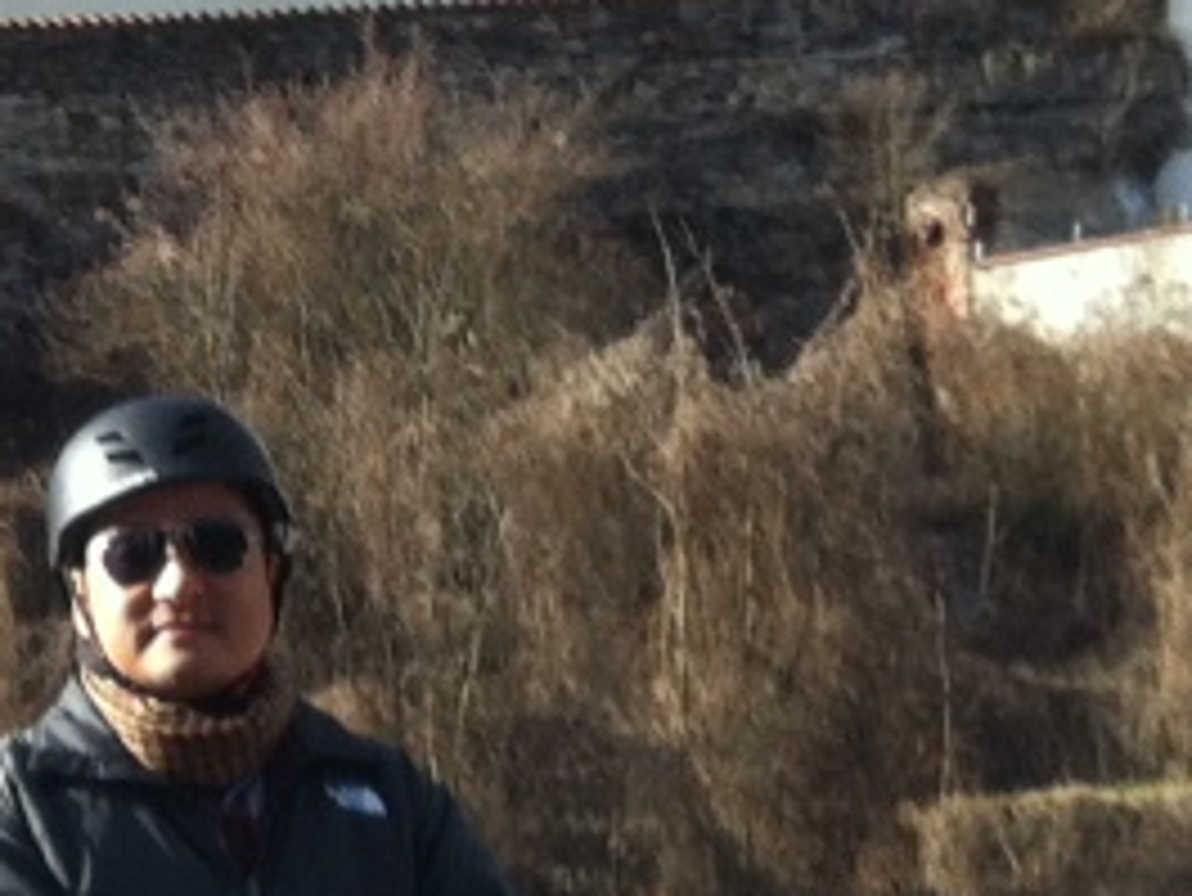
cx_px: -765
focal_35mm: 171
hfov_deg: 11.0
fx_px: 5891
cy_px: 585
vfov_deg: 8.7
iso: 80
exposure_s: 1/580
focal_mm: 3.85
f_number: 2.8
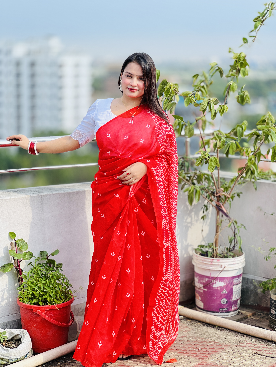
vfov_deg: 25.3
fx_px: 819
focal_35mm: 77
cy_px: 184
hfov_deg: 19.1
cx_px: 138
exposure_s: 1/341
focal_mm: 9
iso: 32
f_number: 2.8
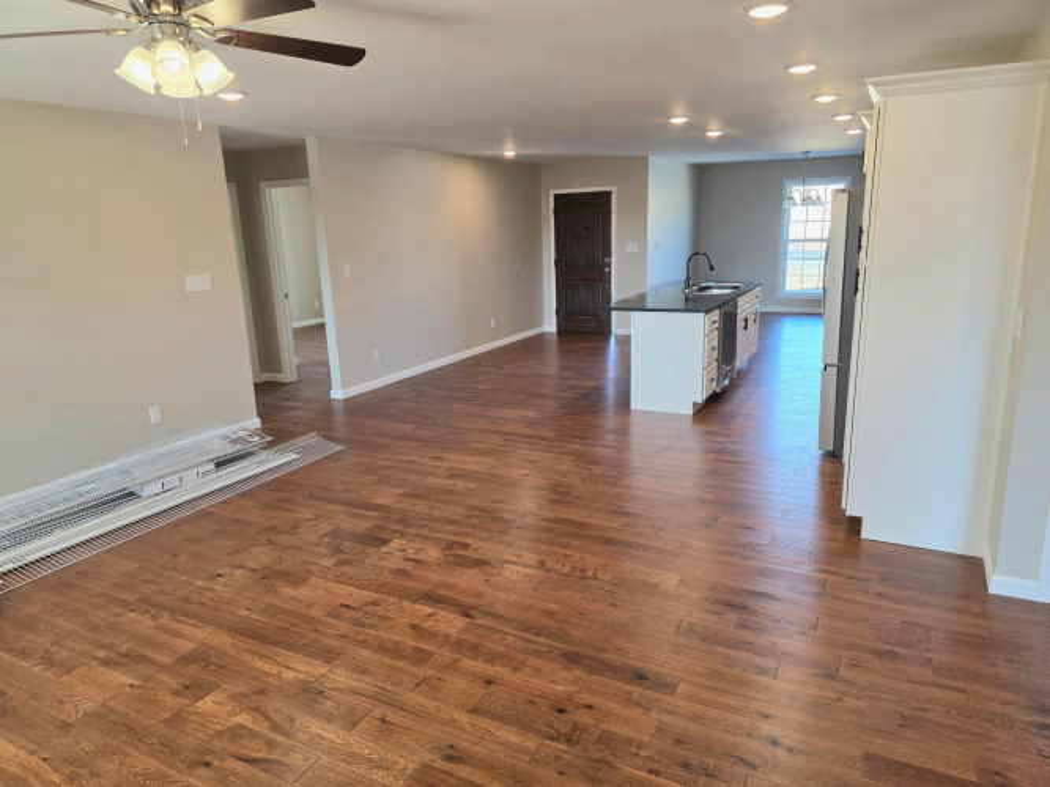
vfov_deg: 58.9
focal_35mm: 23
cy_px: 394
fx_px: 698
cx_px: 525
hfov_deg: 73.9
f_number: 1.7
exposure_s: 1/120
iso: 100
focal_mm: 6.3
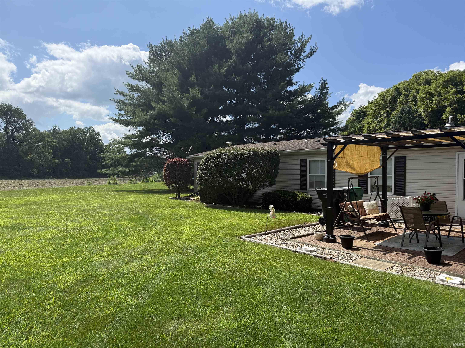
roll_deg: -0.6
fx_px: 322
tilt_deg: +0.3
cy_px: 174
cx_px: 232
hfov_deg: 71.6
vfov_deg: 56.8
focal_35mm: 24
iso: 100
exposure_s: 1/4975
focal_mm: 6.76
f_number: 1.78
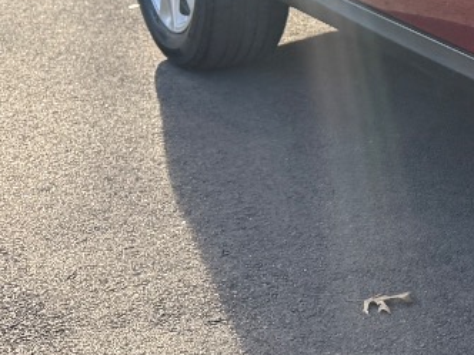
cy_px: -41
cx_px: 911
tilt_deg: -10.9
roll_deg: -2.1
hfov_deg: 15.5
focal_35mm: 104
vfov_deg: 13.9
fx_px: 1424
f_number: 1.78
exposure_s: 1/1106
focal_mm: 6.76
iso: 100
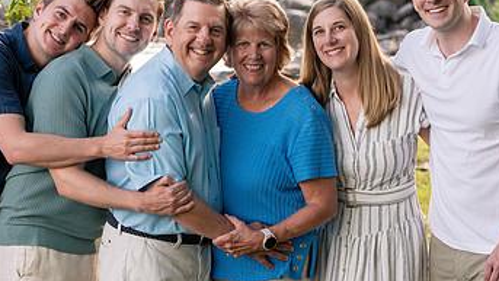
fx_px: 2144
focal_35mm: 162
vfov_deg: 7.5
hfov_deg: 13.3
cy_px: 135
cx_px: 181
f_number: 5
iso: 800
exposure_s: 1/640
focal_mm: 85
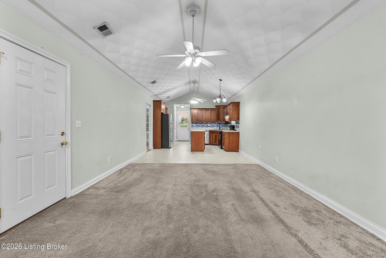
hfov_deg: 96.7
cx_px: 193
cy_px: 129
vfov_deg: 73.8
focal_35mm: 16
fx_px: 172
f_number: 11
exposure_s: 1/3
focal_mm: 16
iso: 1000
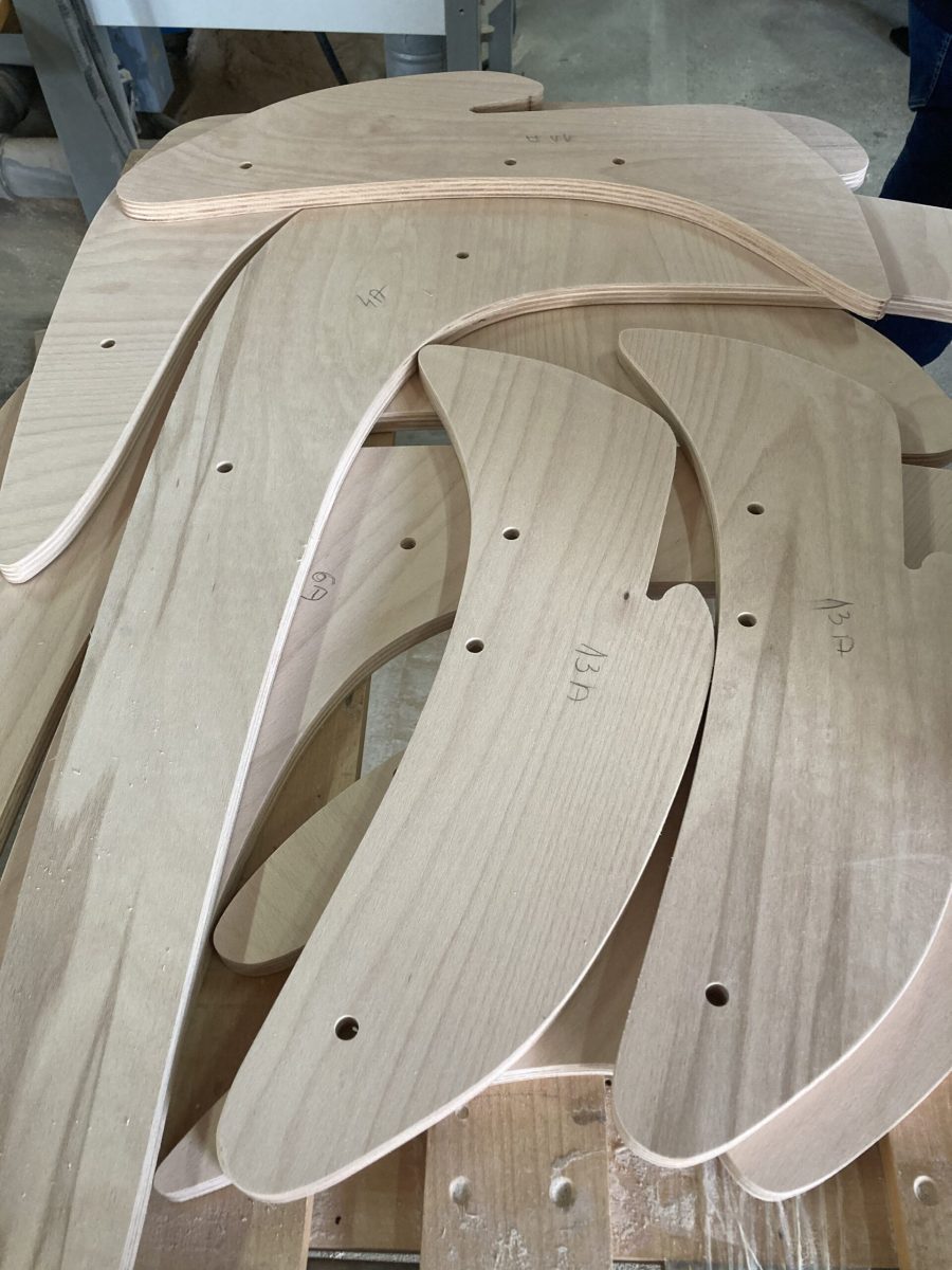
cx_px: 476
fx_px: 1027
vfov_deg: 63.4
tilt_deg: -51.9
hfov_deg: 49.7
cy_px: 635
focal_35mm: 28
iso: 160
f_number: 1.8
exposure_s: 1/60
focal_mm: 3.99
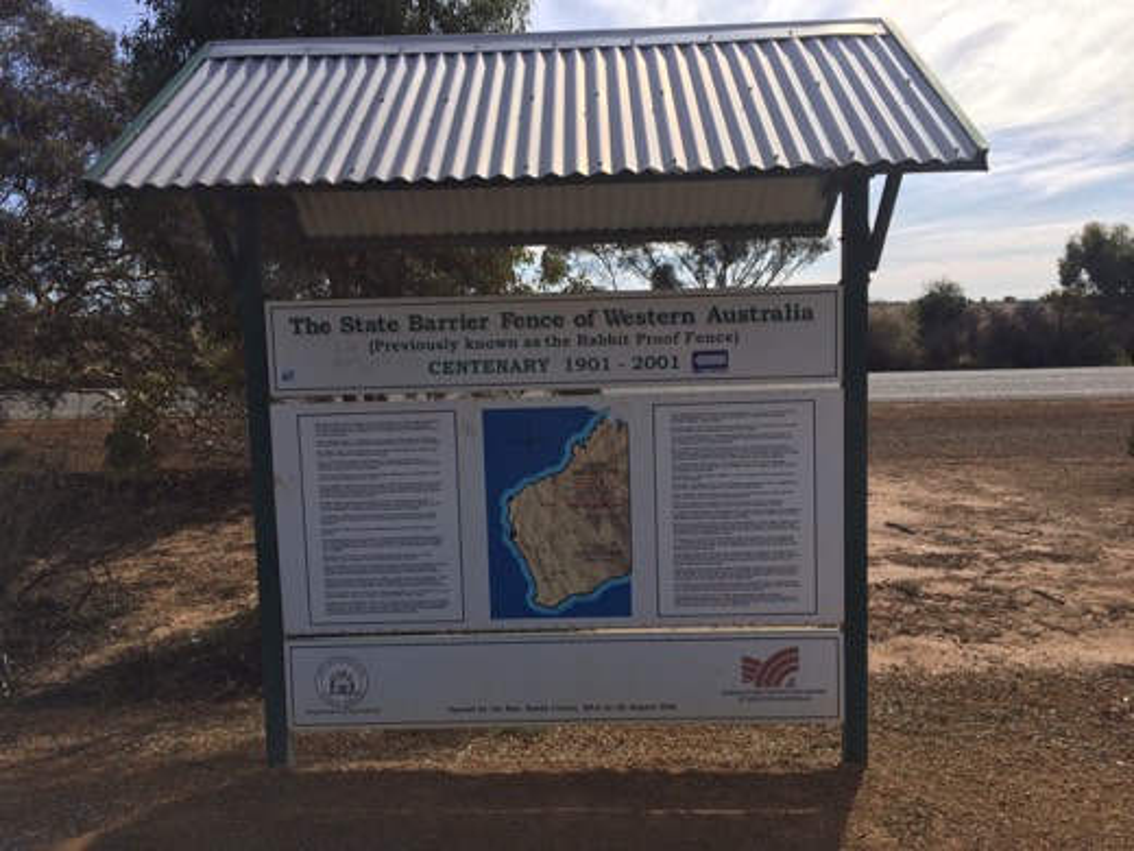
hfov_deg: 61.7
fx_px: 950
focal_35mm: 29
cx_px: 567
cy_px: 426
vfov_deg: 48.2
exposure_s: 1/2740
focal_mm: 4.15
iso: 32
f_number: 2.2
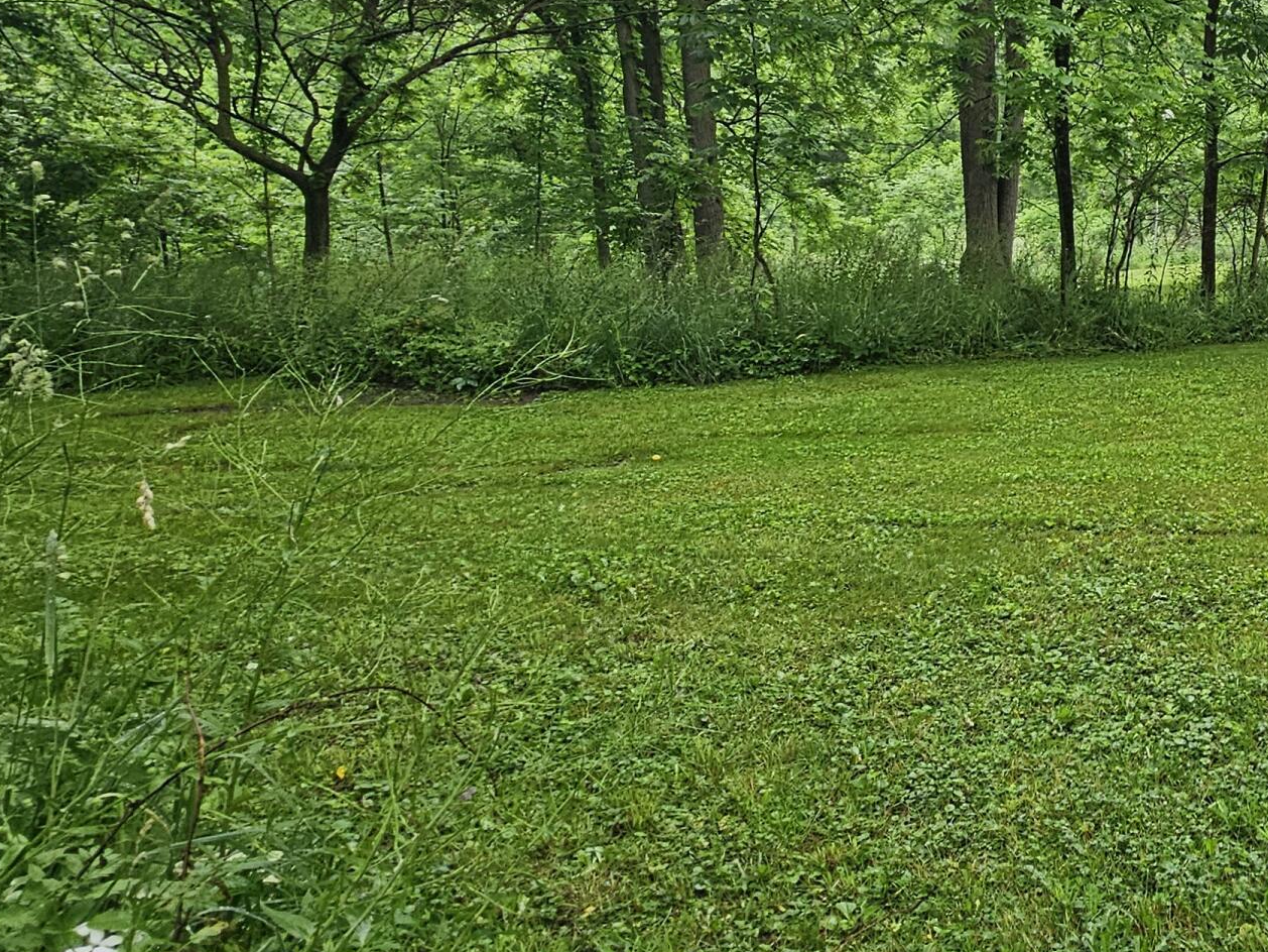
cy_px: 240
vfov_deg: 44.0
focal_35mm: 31
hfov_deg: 44.6
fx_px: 1136
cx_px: 1391
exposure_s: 1/244
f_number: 2.2
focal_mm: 2.2
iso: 50
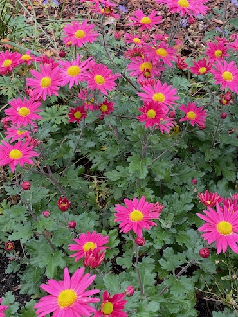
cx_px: 150
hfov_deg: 26.9
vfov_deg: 35.5
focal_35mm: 54
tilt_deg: -45.0
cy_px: 155
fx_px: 495
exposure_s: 1/193
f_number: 1.6
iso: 32
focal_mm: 4.2
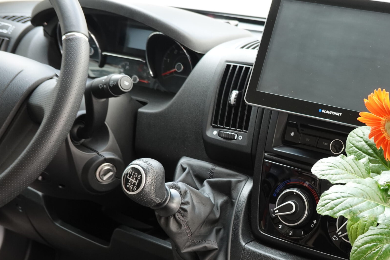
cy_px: 170
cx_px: 286
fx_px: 802
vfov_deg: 18.4
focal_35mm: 74
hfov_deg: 27.0
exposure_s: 1/60
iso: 250
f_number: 4
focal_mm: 16.86
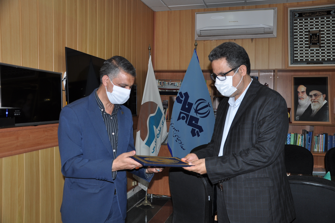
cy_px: 112
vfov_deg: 36.8
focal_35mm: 36
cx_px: 168
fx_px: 335
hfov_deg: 53.2
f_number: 3.8
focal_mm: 24
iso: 200
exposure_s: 1/60
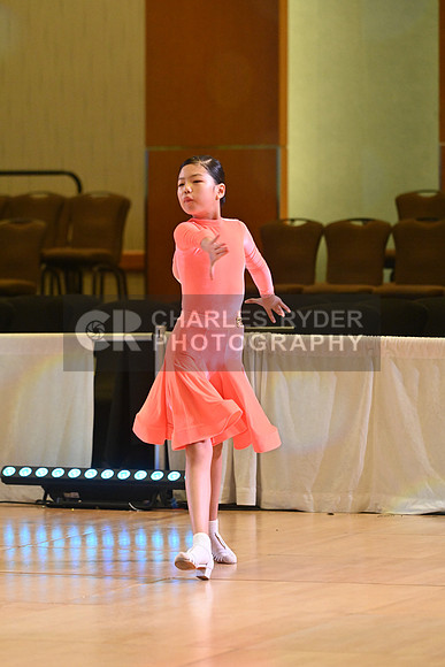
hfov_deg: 6.9
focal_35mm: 200
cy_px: 334
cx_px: 222
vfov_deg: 10.3
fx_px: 3706
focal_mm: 200
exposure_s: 1/400
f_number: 5.6
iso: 4000
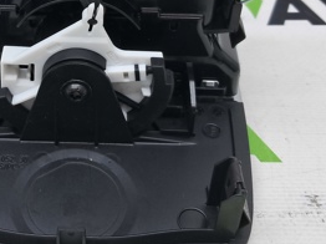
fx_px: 621
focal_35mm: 66
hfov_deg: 28.8
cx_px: 67
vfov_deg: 21.5
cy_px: 8
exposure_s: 1/50
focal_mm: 4
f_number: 1.8
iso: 50
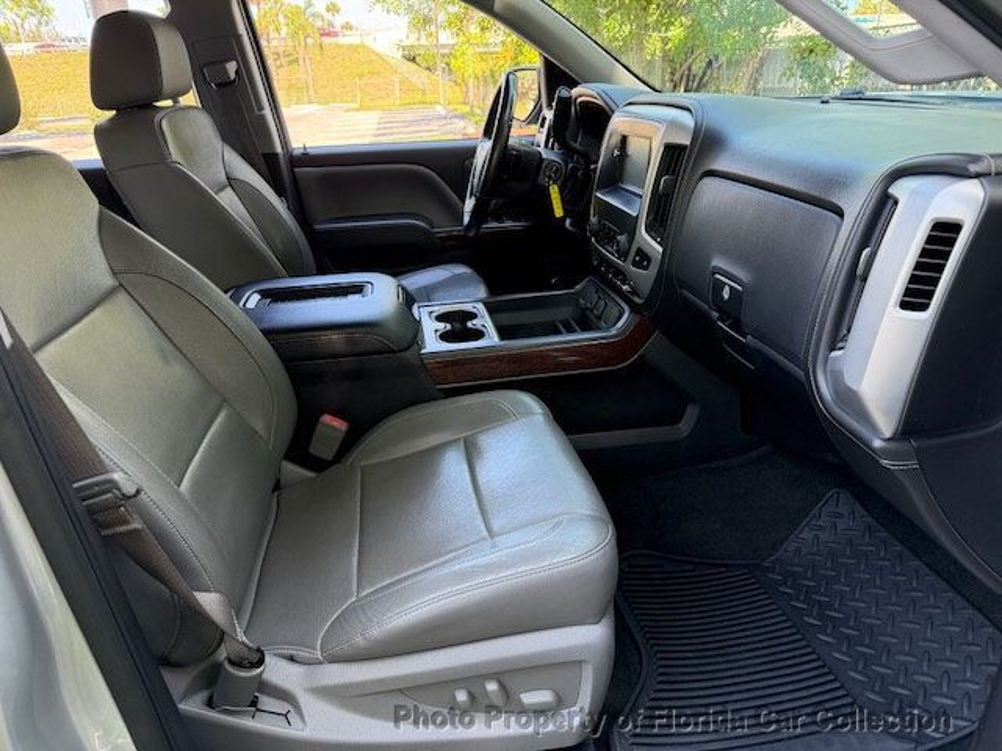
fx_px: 695
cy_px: 376
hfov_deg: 71.6
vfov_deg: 56.8
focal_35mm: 24
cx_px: 501
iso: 200
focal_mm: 6.76
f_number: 1.78
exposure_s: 1/173
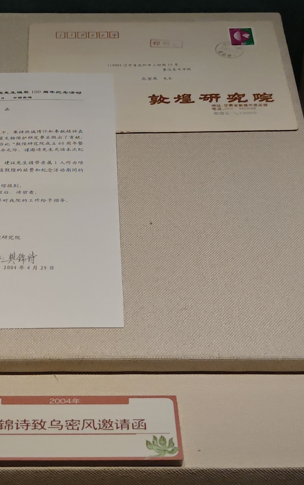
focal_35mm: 83
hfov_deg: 15.7
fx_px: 1100
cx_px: 90
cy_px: 243
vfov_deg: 24.9
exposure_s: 1/50
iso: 640
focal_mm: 8.72
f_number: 1.63
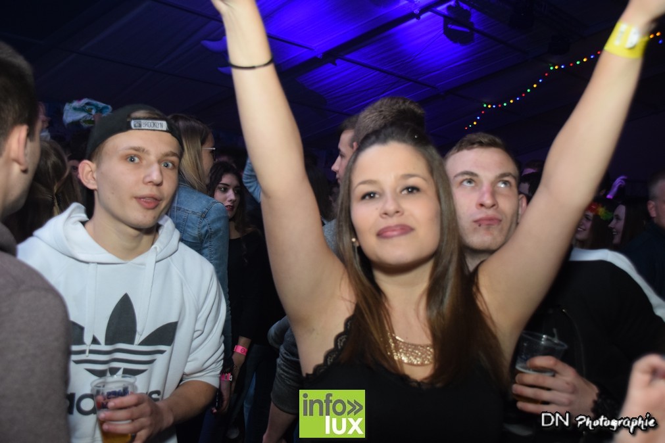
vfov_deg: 34.2
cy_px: 222
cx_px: 332
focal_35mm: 39
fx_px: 720
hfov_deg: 49.6
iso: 1600
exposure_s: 1/50
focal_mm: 26
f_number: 4
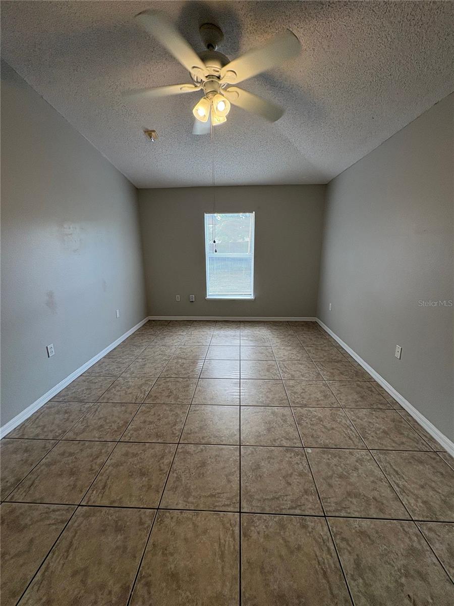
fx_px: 245
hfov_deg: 85.7
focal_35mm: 14
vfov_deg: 102.1
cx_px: 227
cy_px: 303
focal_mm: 2.22
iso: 100
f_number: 2.2
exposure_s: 1/120
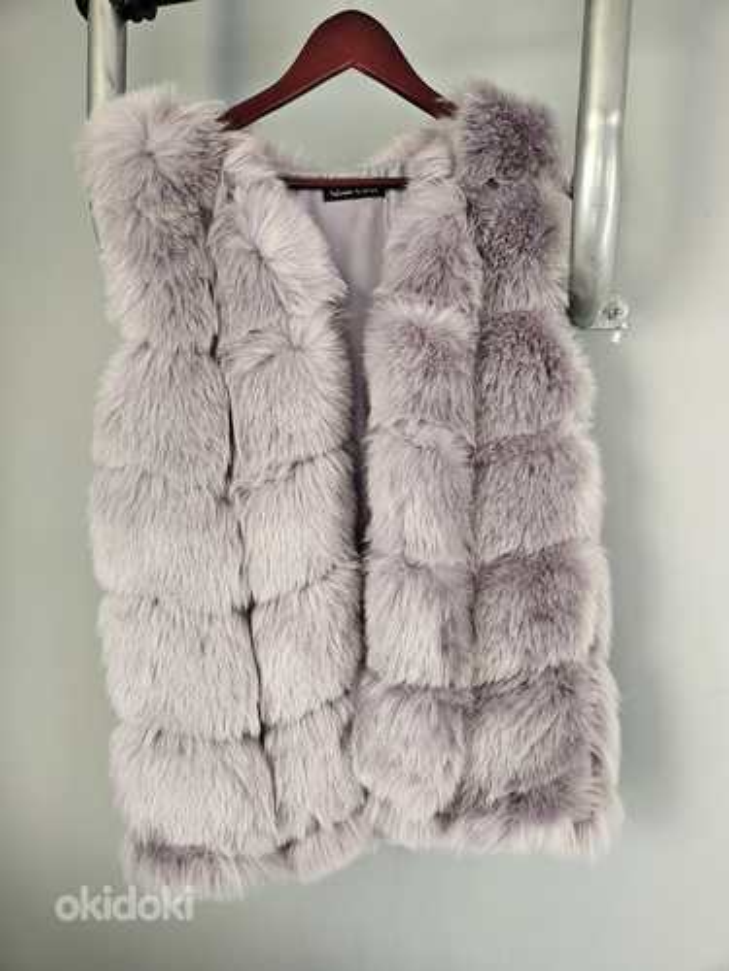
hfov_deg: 58.9
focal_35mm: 23
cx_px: 364
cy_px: 486
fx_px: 646
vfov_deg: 73.9
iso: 200
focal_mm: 5.4
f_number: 1.8
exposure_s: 1/180
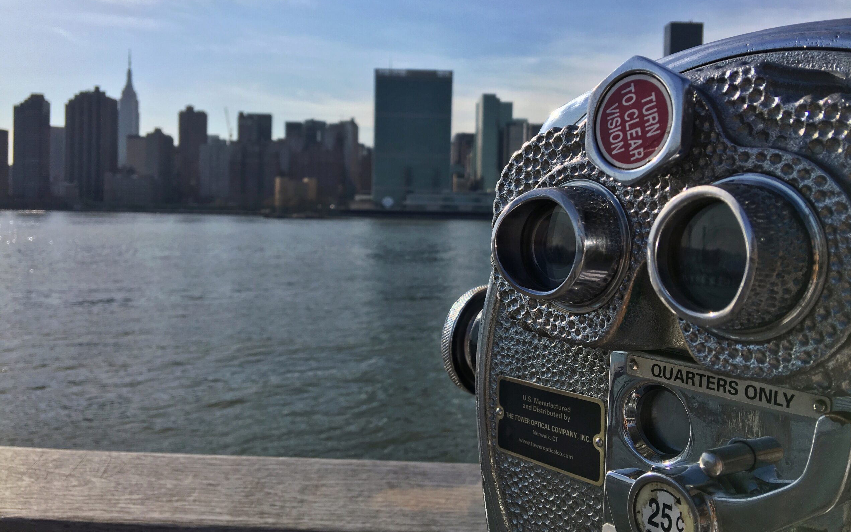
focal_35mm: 31
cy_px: 245
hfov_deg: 61.2
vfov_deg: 40.6
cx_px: 429
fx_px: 719
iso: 25
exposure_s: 1/2481
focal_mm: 4.15
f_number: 2.2
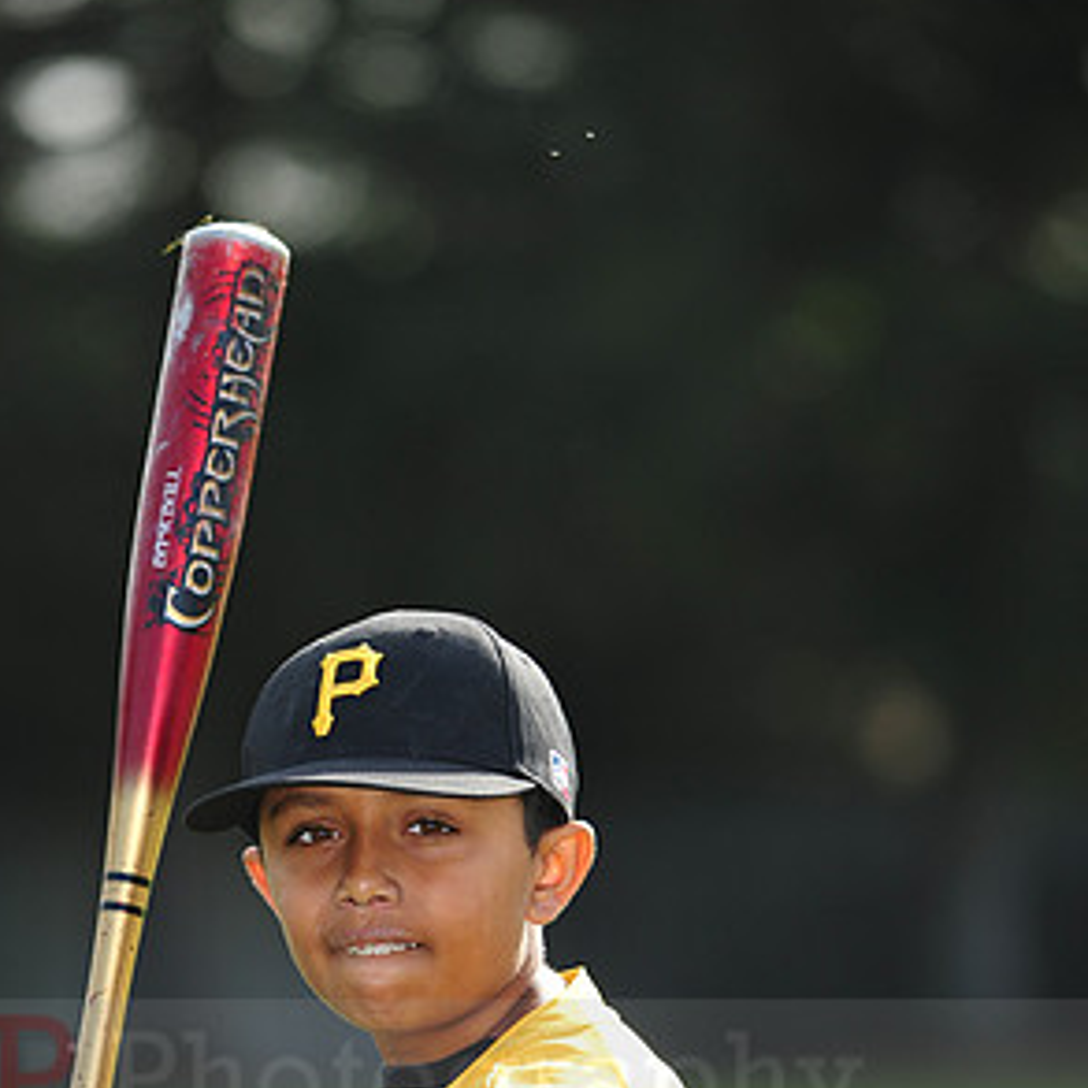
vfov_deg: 5.2
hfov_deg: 5.2
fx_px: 11948
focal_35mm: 336
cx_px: 379
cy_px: 1051
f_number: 4.5
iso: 400
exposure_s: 1/1600
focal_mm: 200
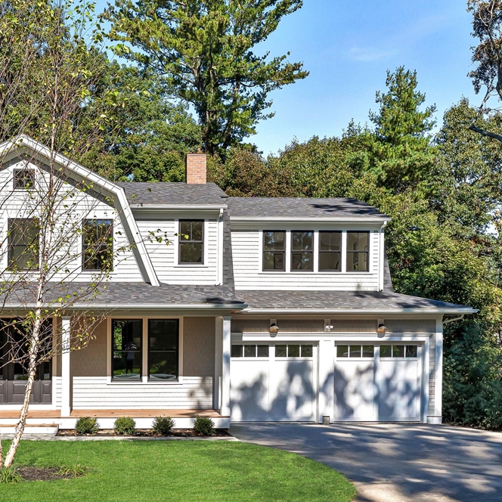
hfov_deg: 41.7
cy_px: 255
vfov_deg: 43.2
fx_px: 634
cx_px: 118
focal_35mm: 39
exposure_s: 1/1250
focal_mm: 29.5
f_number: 8
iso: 400
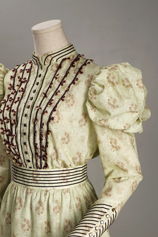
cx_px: 54
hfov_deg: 20.9
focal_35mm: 65
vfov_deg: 30.7
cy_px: 160
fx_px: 428
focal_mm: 32
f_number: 7.1
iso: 320
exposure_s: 1/40
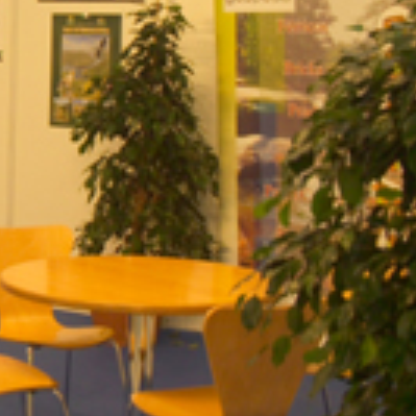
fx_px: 1251
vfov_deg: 18.6
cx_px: -103
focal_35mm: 92
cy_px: 50
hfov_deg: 17.8
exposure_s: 1/10
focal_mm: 24
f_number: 4
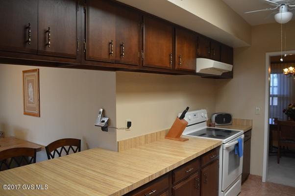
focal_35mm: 27
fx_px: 221
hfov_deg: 67.4
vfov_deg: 47.8
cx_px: 148
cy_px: 98
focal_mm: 18
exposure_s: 1/50
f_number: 3.5
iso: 400
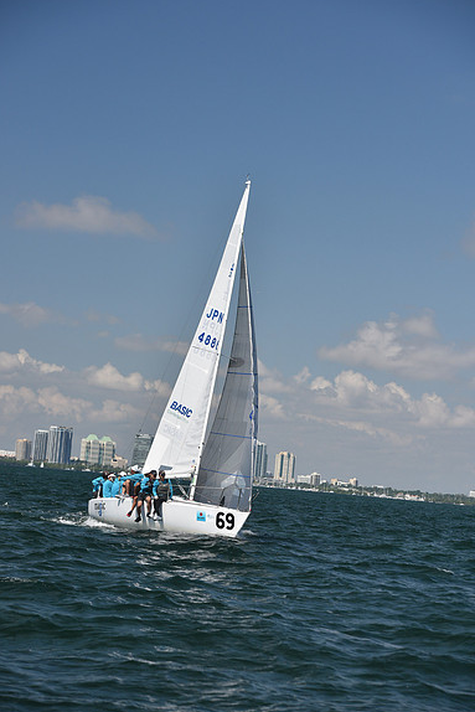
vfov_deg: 20.2
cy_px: 356
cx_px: 239
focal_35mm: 101
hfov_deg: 13.6
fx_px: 1998
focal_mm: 100
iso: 250
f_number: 5.6
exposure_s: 1/1000
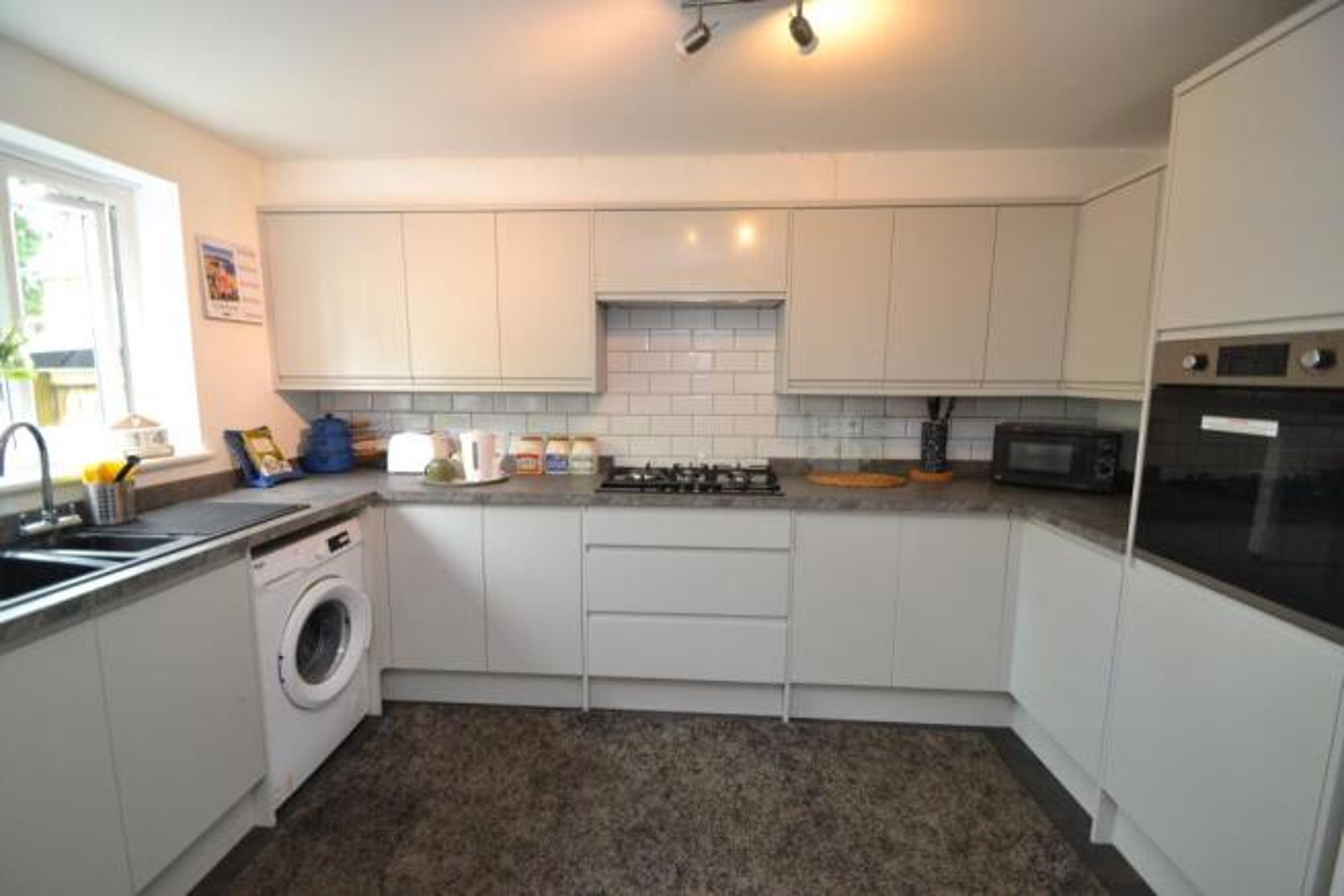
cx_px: 672
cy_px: 448
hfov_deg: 100.4
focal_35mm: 15
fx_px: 560
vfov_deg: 77.4
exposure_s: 1/60
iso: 720
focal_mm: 10
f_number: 3.5
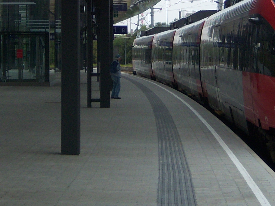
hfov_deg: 17.4
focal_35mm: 113
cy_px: -13
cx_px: 92
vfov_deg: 12.9
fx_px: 898
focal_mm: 7.5
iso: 80
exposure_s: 1/400
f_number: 2.8
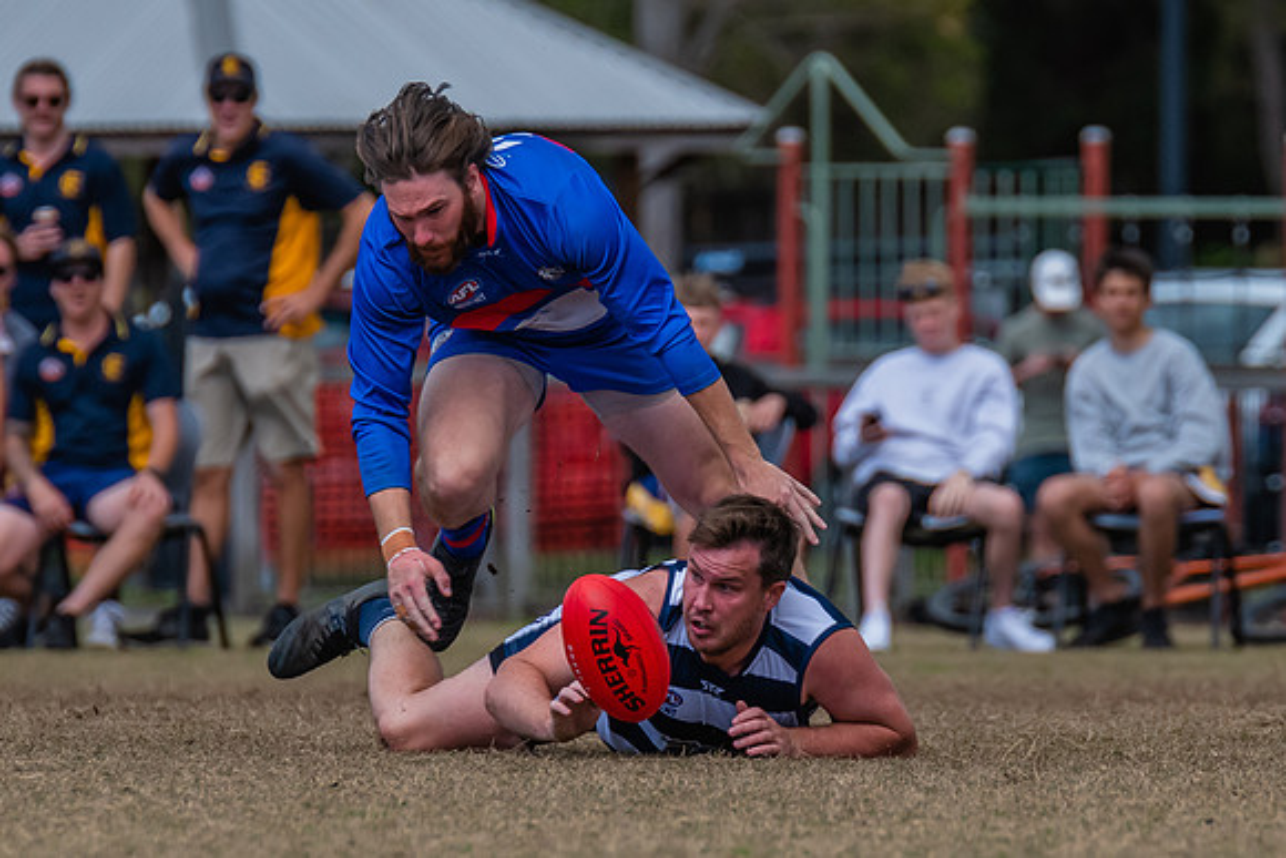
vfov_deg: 1.5
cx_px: 858
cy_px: 306
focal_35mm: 945
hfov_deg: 2.2
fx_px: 33760
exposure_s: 1/1600
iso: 800
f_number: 6.3
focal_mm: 420
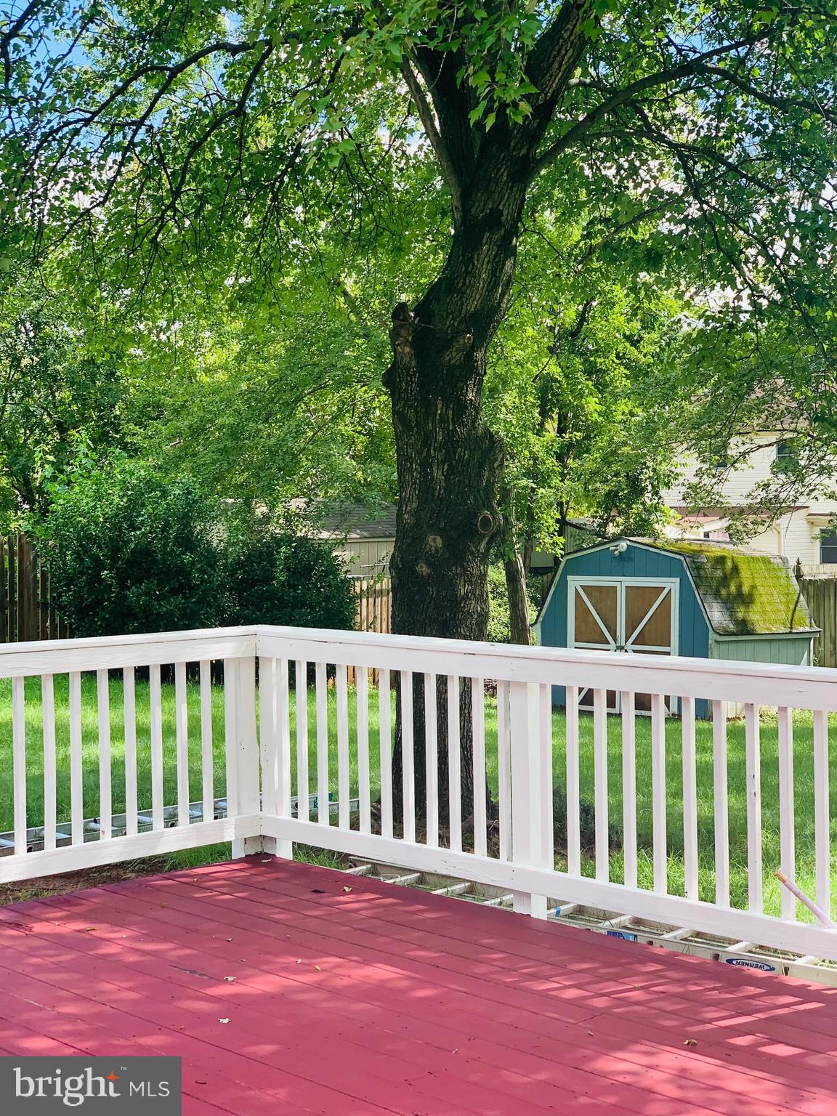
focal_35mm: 52
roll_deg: +0.9
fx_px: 1676
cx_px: 418
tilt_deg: -1.7
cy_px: 558
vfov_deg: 36.8
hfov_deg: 28.0
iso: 16
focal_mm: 6
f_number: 2.4
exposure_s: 1/272
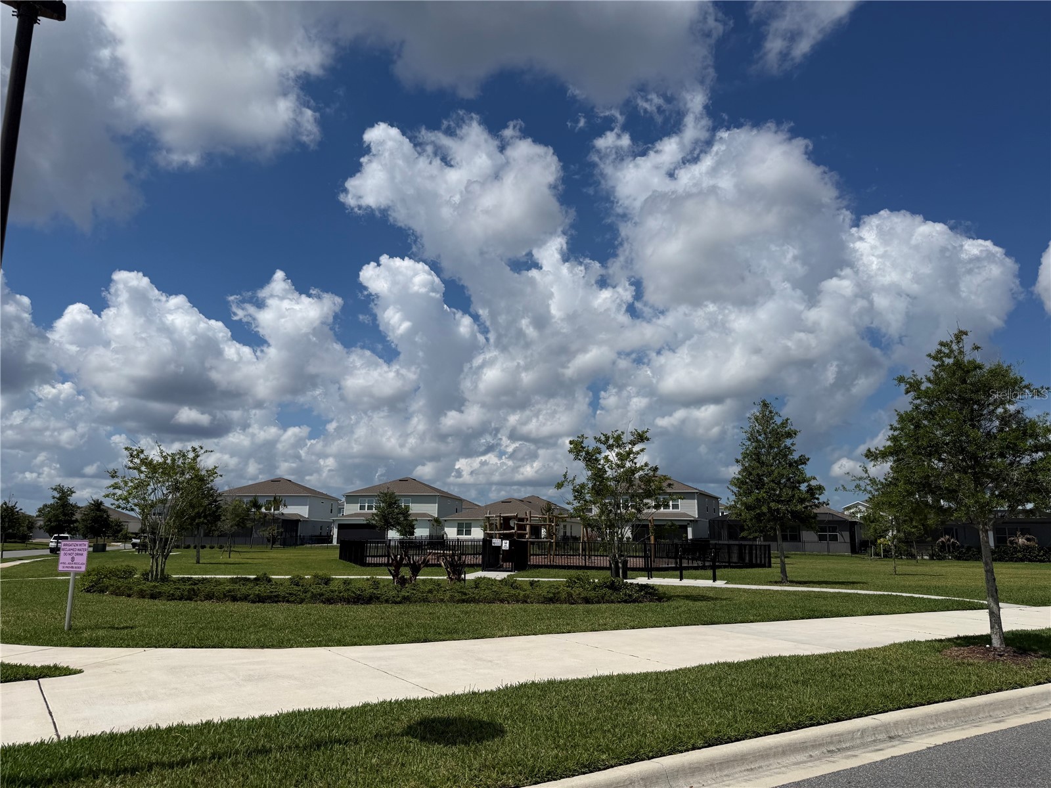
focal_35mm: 24
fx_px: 729
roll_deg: +2.5
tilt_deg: +7.7
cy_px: 394
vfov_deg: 56.8
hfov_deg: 71.6
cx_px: 526
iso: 80
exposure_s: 1/11905
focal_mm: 6.76
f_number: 1.78
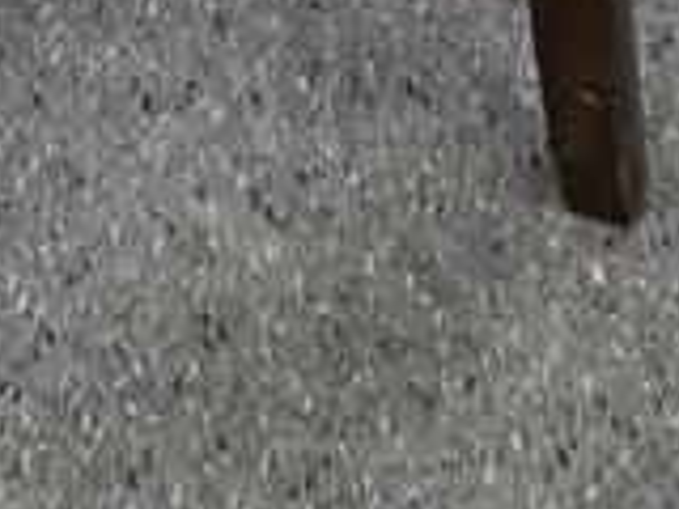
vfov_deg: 6.7
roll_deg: -0.4
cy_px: -1620
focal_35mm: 166
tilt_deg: -37.0
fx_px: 3256
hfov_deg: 11.9
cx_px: 441
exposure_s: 1/50
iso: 80
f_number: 1.8
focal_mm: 4.25
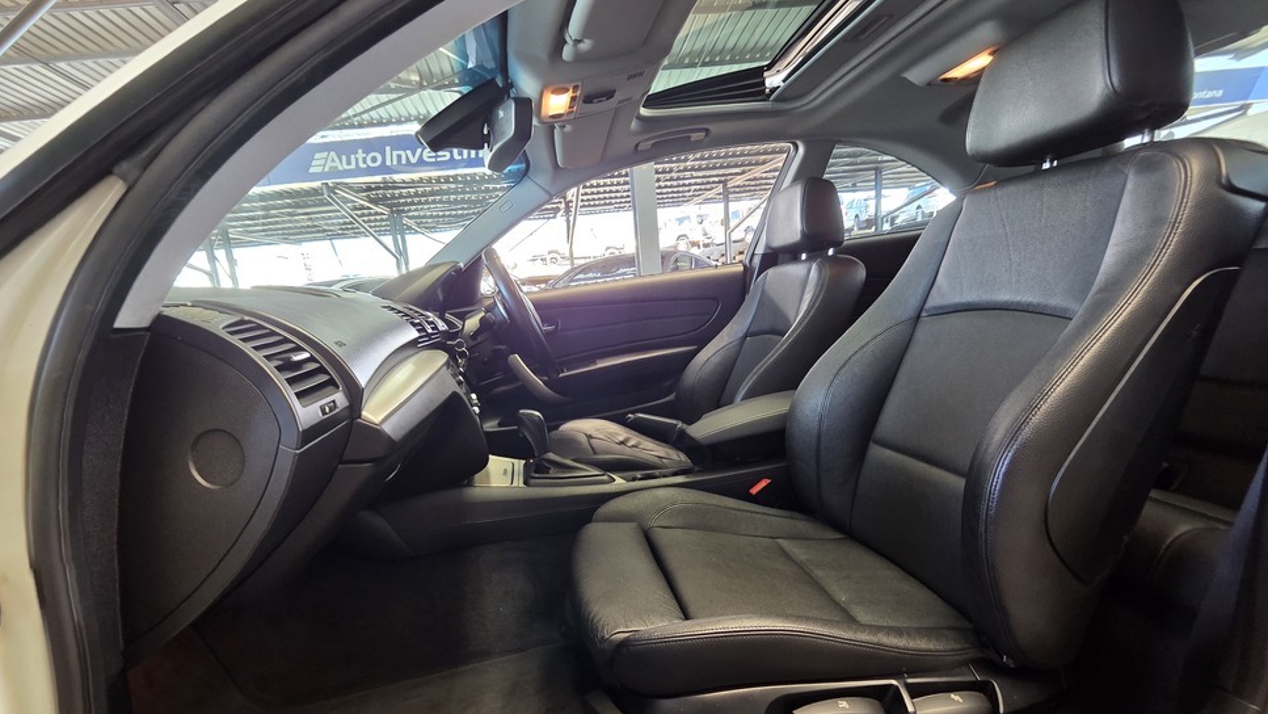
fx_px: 504
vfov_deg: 69.8
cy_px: 429
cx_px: 599
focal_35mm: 15
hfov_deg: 102.9
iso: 200
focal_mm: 2.2
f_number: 2.2
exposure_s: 1/50
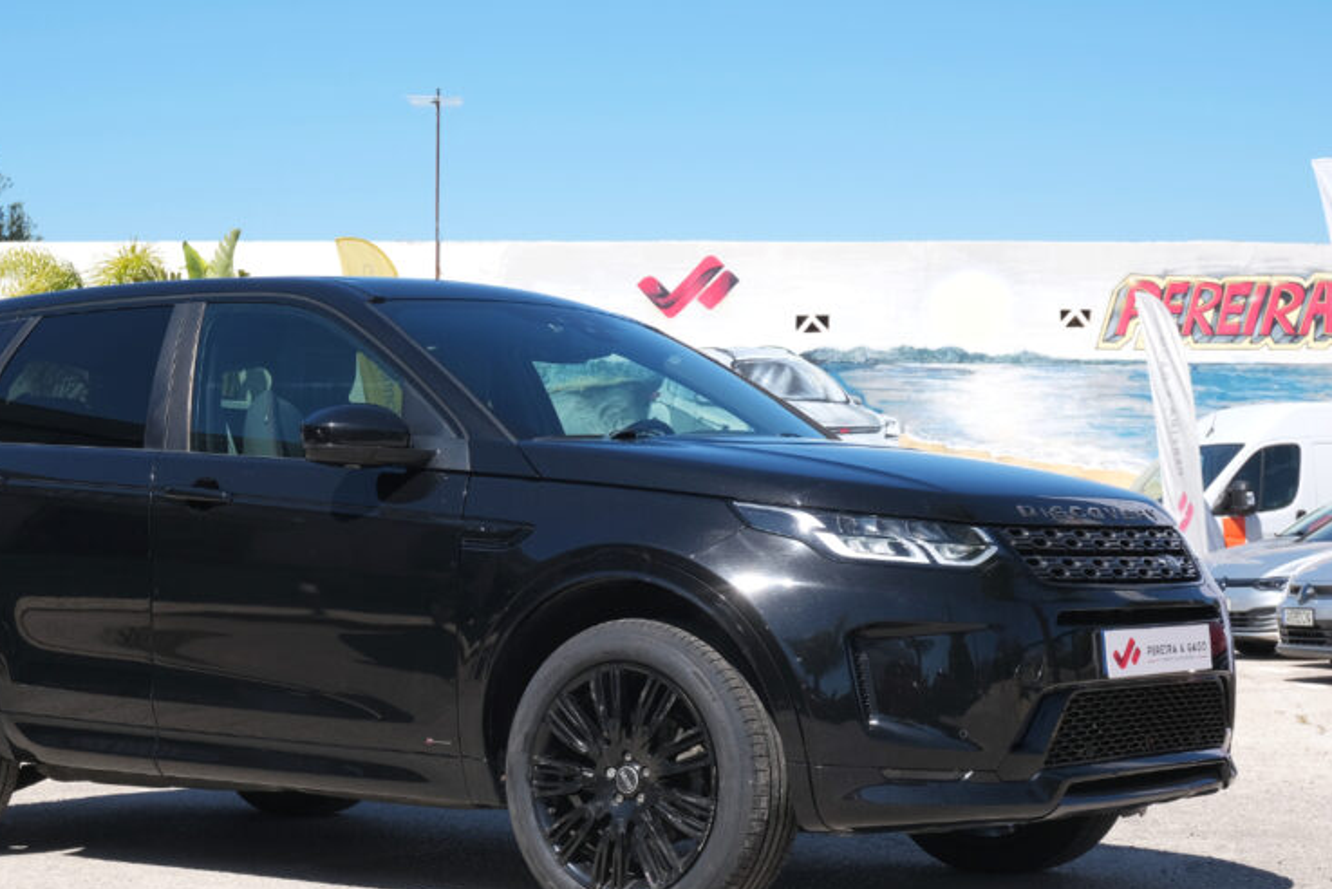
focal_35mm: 75
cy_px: 588
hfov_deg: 26.9
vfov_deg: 18.2
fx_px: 2776
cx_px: 493
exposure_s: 1/250
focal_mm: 36.3
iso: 160
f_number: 9
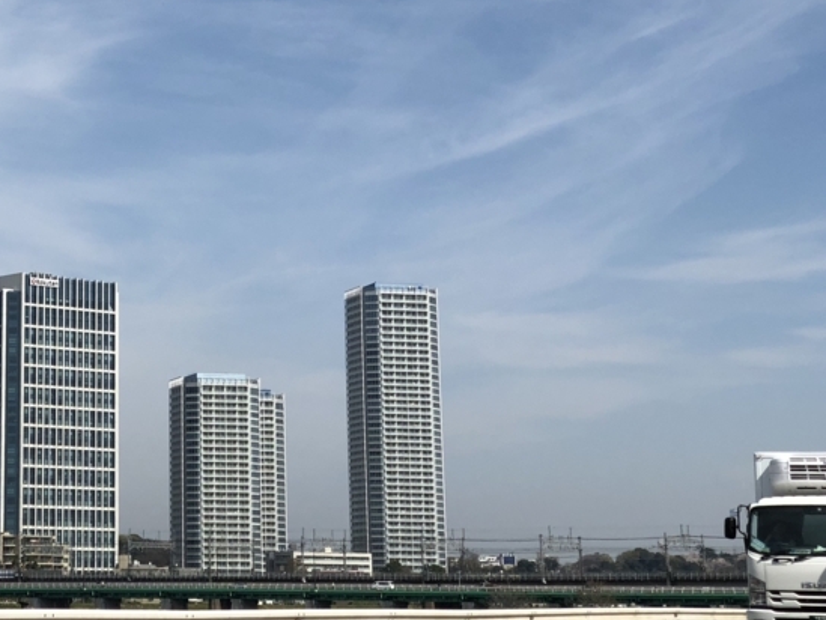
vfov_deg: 15.1
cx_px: 80
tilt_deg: +13.1
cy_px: 95
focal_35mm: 97
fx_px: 2315
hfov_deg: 19.8
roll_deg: +0.2
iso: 16
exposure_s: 1/2208
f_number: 2.4
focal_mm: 6
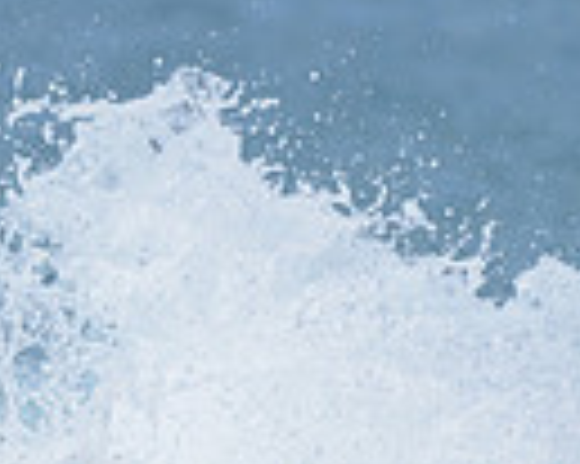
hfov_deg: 0.7
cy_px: 552
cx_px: -356
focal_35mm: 2591
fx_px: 44443
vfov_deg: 0.6
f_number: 5.6
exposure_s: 1/2000
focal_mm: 500
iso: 400
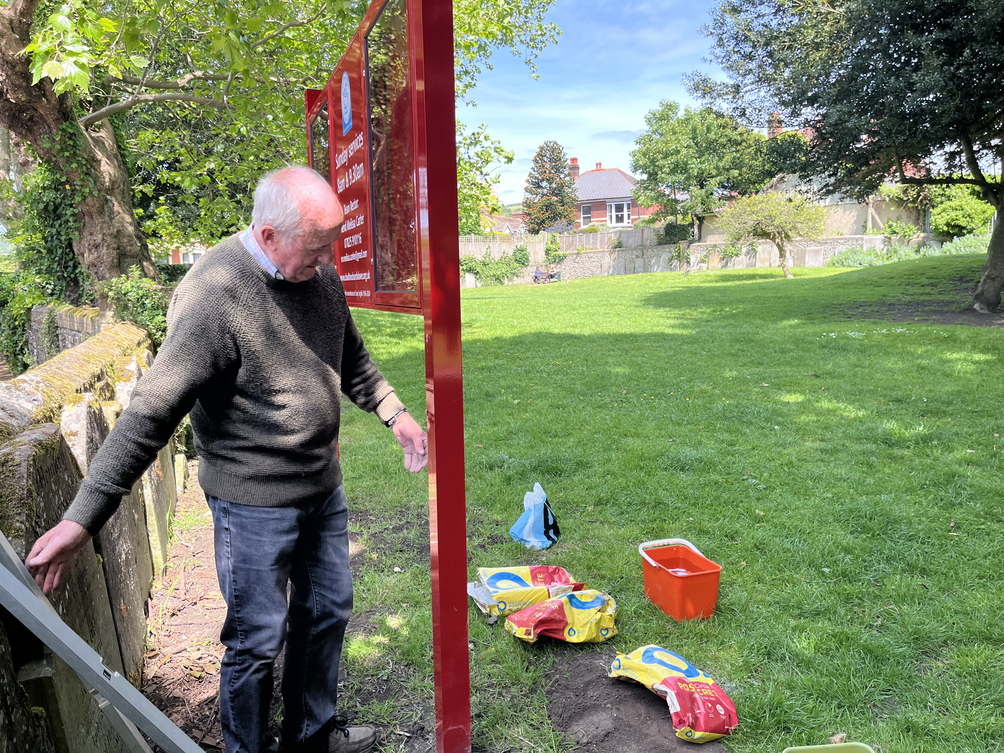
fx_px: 754
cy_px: 376
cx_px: 502
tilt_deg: -6.9
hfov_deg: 67.3
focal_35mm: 26
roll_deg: +0.9
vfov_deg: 53.1
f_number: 1.6
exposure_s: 1/440
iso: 50
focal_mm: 5.1
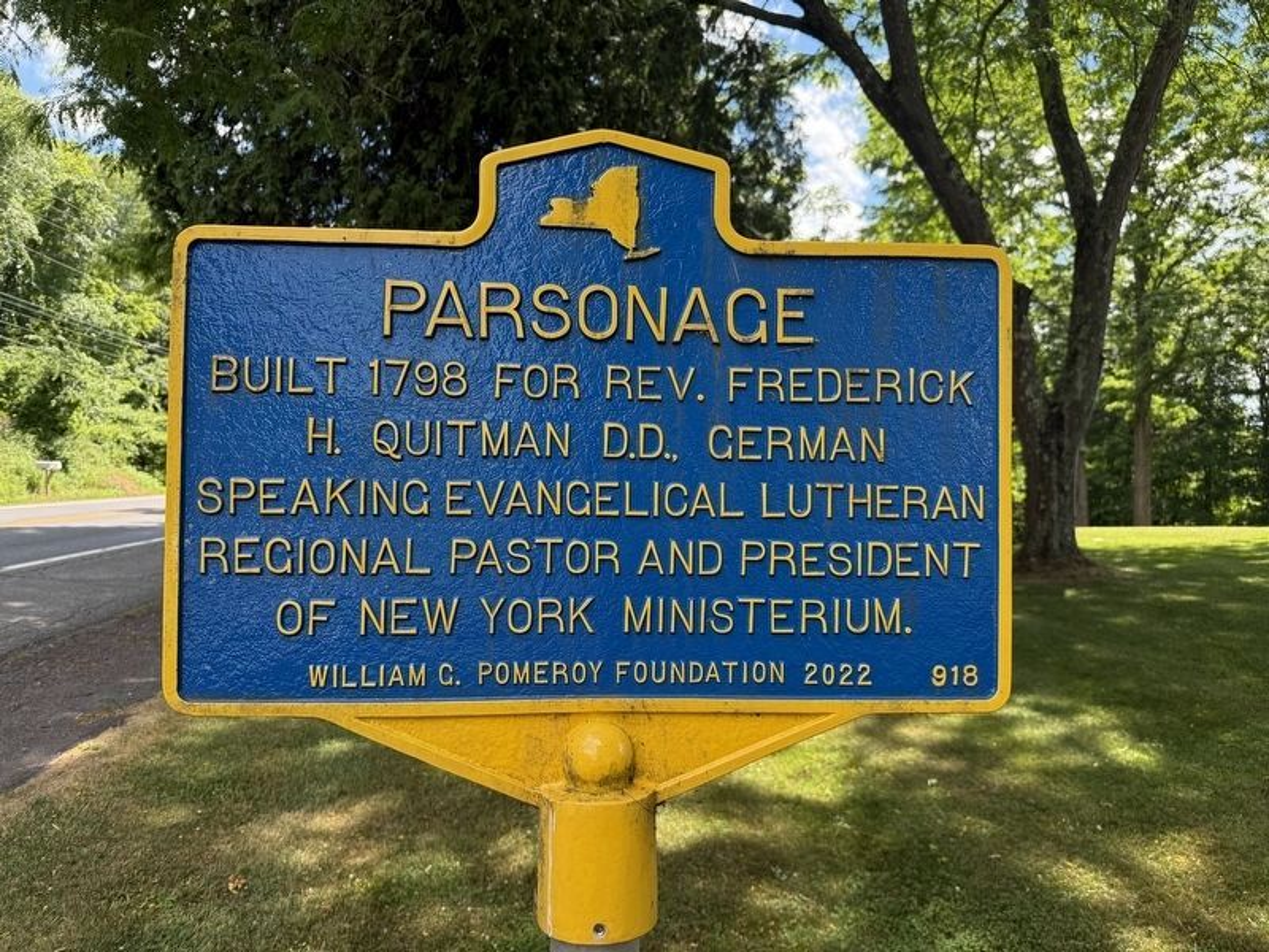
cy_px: 476
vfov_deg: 56.8
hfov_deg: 71.6
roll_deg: -1.7
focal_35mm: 24
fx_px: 880
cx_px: 634
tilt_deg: +1.6
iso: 100
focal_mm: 6.76
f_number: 1.78
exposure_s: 1/920
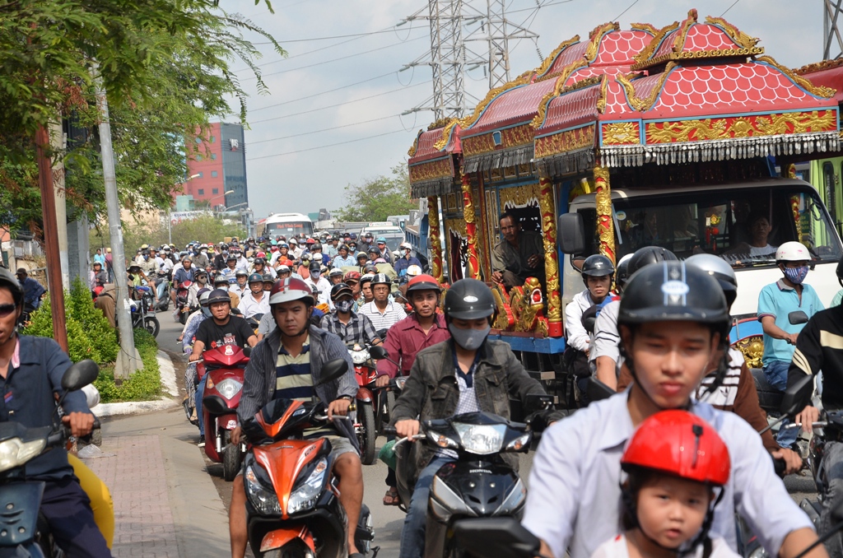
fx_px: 2453
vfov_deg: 13.0
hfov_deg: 19.5
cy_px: 279
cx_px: 422
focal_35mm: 105
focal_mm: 70
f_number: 7.1
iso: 250
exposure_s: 1/800
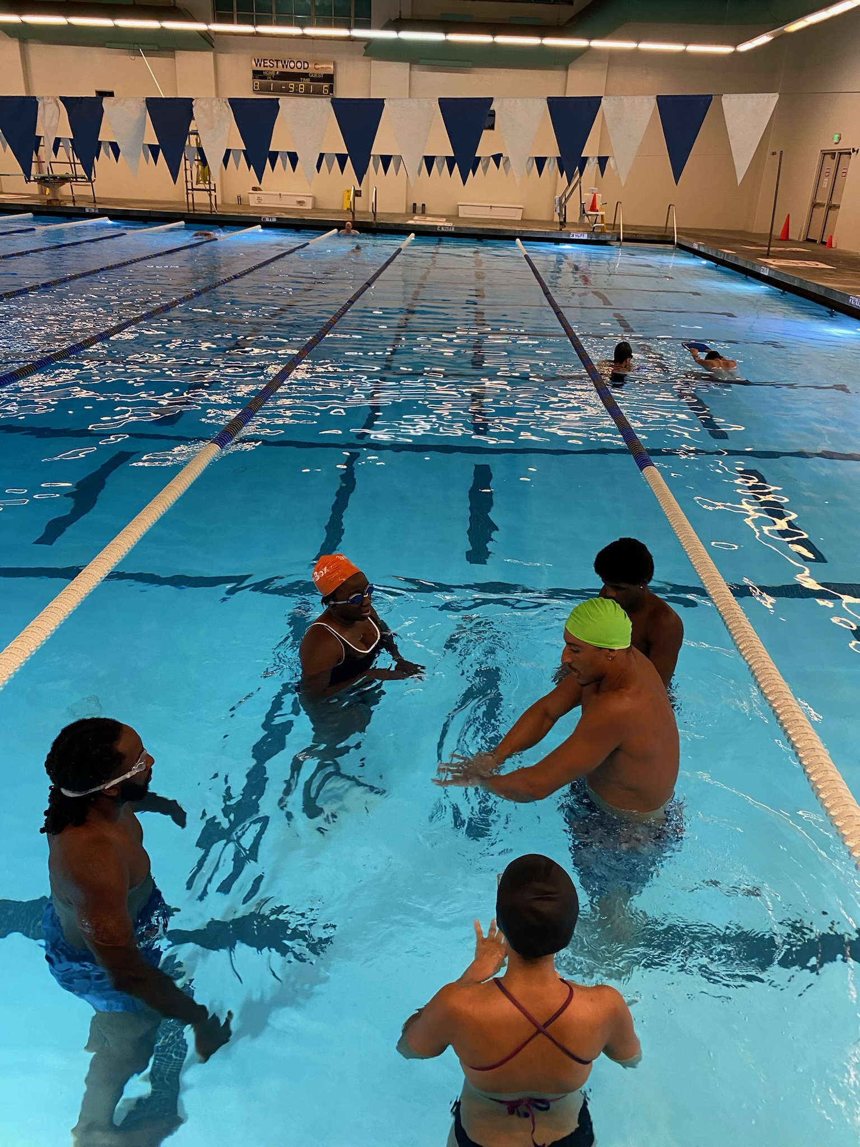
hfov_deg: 53.1
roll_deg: -3.8
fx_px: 861
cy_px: 574
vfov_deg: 67.3
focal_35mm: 26
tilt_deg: -23.9
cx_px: 430
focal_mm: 4.25
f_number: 1.8
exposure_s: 1/60
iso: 200
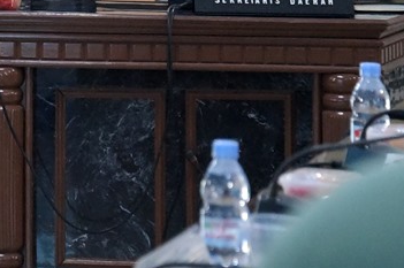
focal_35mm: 219
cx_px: -150
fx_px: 2454
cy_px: -88
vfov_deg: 6.2
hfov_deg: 9.2
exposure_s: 1/125
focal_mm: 75
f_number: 4.5
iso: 6400
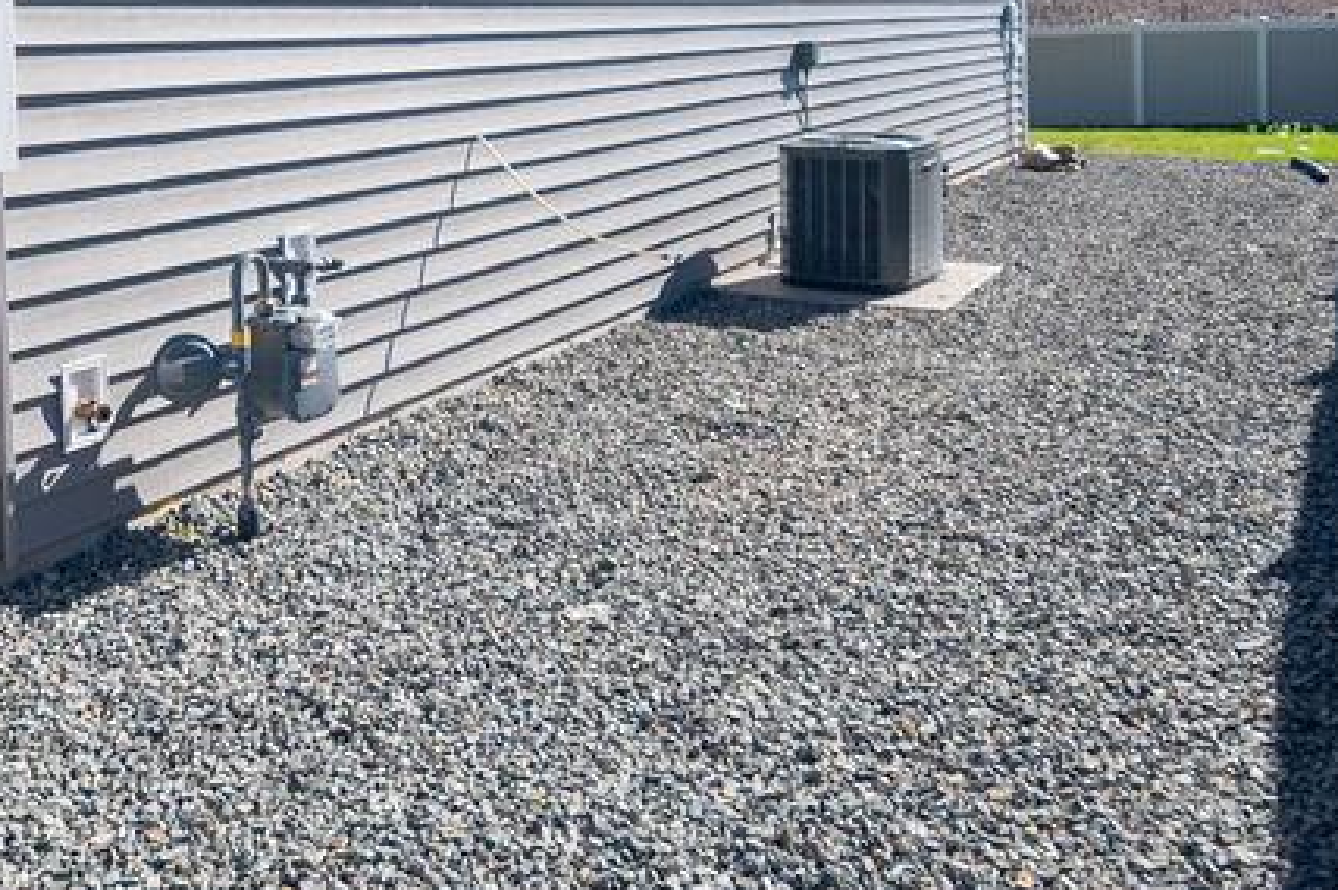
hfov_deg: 53.1
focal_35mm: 36
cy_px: 52
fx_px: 1337
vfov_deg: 34.3
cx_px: 633
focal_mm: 10
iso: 100
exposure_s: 1/1000
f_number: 4
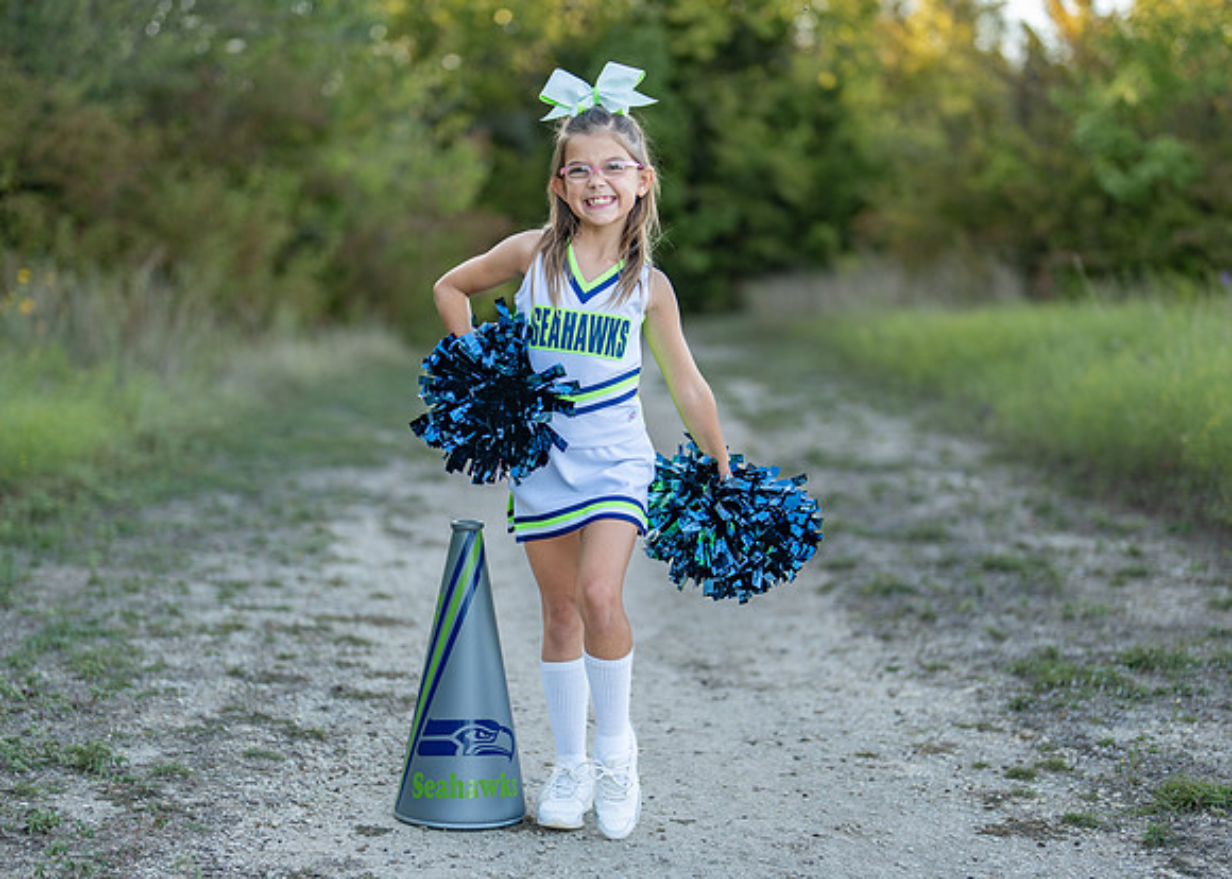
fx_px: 2254
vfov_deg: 22.1
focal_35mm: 64
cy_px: 487
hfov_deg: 30.6
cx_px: 603
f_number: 1.2
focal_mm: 50
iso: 100
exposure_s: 1/800
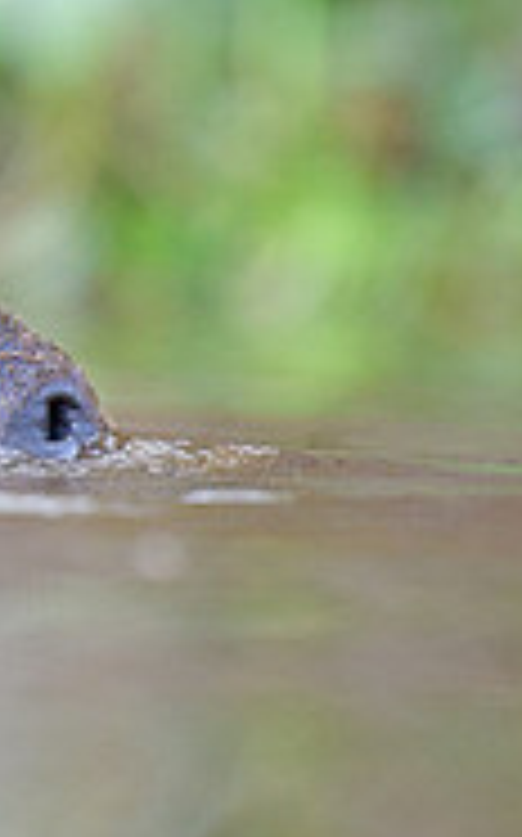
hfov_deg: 1.5
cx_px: -469
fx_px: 19674
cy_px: 23
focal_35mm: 863
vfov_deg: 2.4
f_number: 3.5
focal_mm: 200
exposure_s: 1/1000
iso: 1250
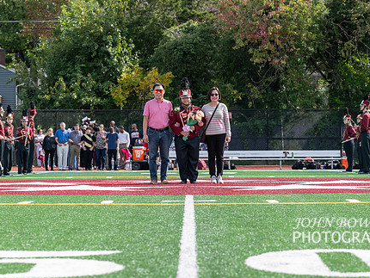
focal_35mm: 135
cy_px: 156
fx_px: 1444
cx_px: 194
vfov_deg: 11.0
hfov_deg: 14.6
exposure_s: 1/1000
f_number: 5.6
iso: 360
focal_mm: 94
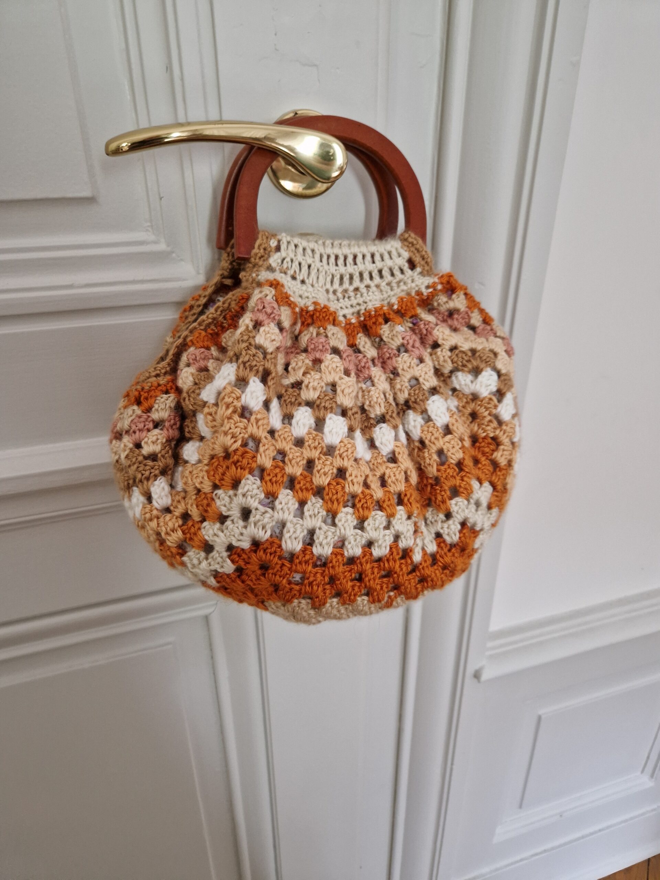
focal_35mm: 23
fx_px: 585
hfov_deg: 58.9
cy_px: 440
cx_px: 330
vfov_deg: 73.9
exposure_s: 1/33
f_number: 1.8
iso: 640
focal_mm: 5.4
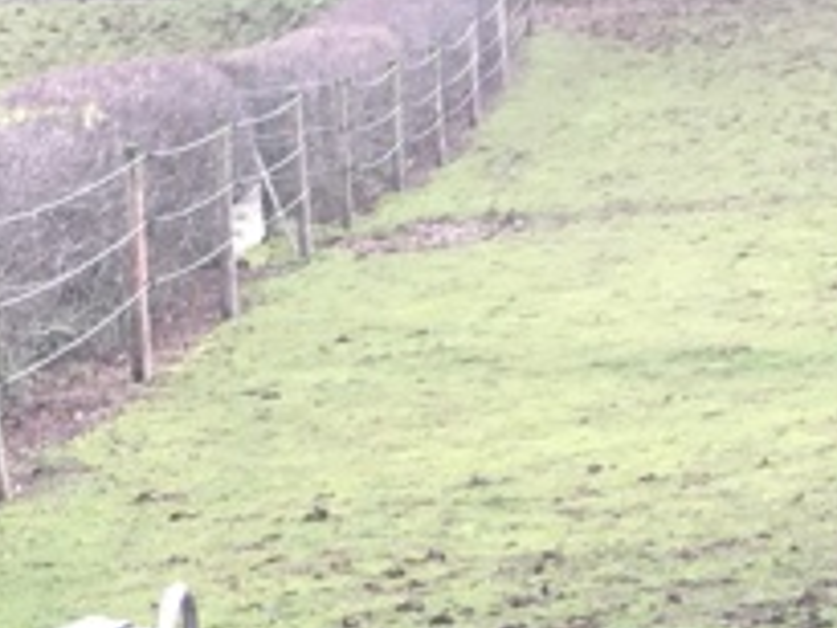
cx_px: 245
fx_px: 3508
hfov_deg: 13.6
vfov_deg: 9.4
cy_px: 1378
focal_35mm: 145
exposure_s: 1/100
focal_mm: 4.15
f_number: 2.2
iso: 25
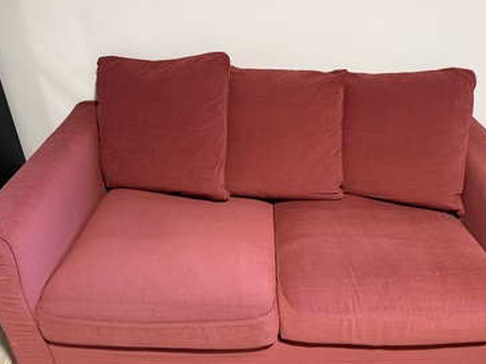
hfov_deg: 59.8
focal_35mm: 30
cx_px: 273
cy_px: 184
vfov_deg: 46.7
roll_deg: -1.1
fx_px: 421
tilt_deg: -31.8
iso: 500
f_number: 1.78
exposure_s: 1/60
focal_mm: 6.76
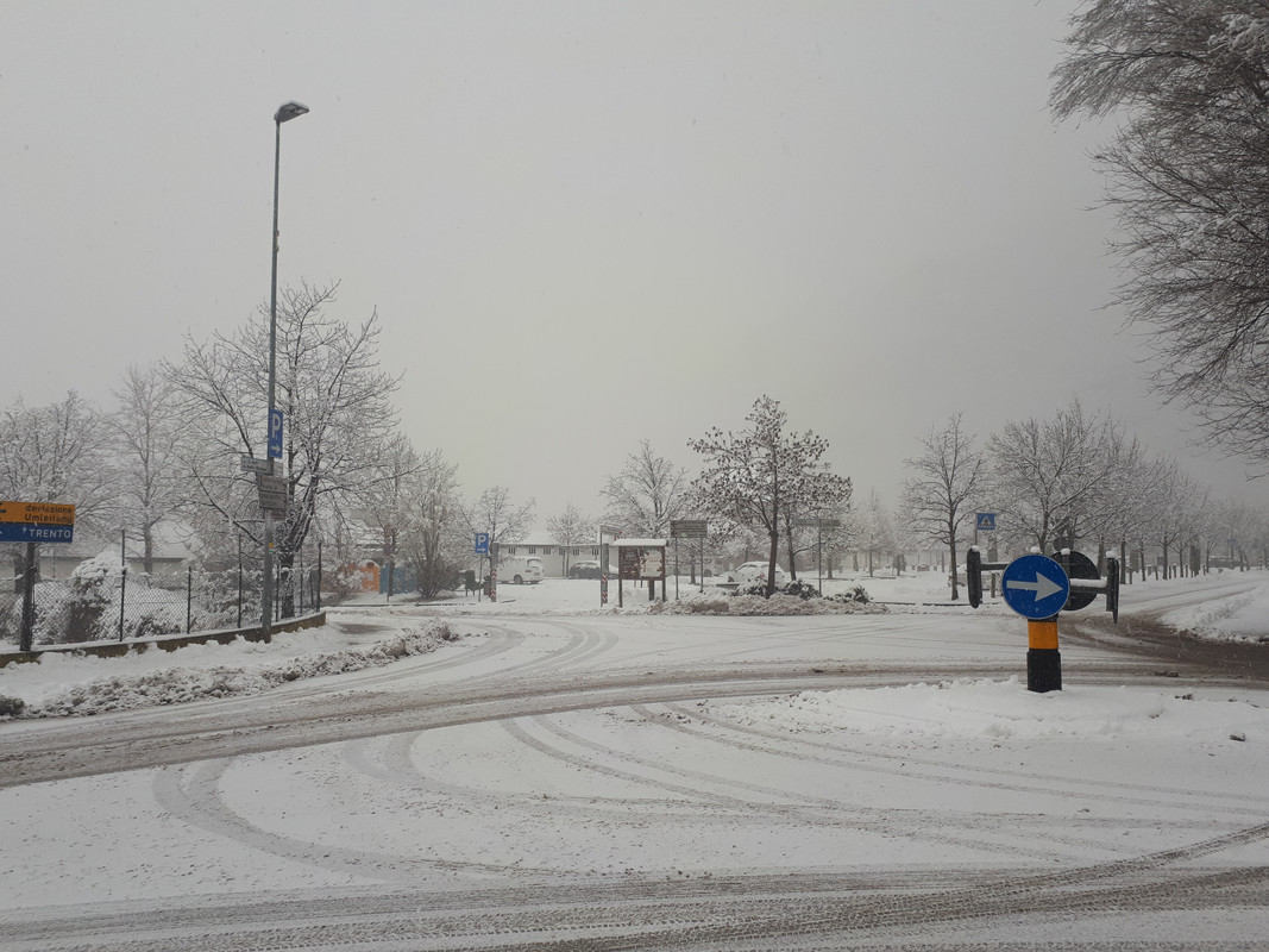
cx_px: 634
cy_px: 476
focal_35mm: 27
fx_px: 990
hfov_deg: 65.3
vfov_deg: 51.3
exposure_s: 1/268
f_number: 1.9
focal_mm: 3.6
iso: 40
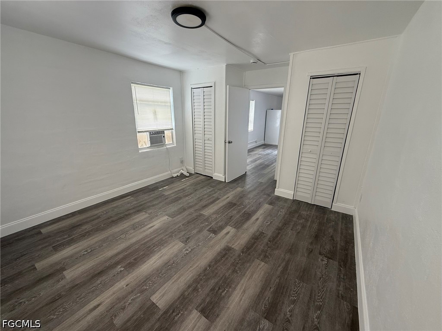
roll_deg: -0.6
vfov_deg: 85.7
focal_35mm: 14
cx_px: 221
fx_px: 179
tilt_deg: -15.9
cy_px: 166
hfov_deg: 102.1
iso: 100
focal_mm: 2.22
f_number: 2.2
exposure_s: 1/99
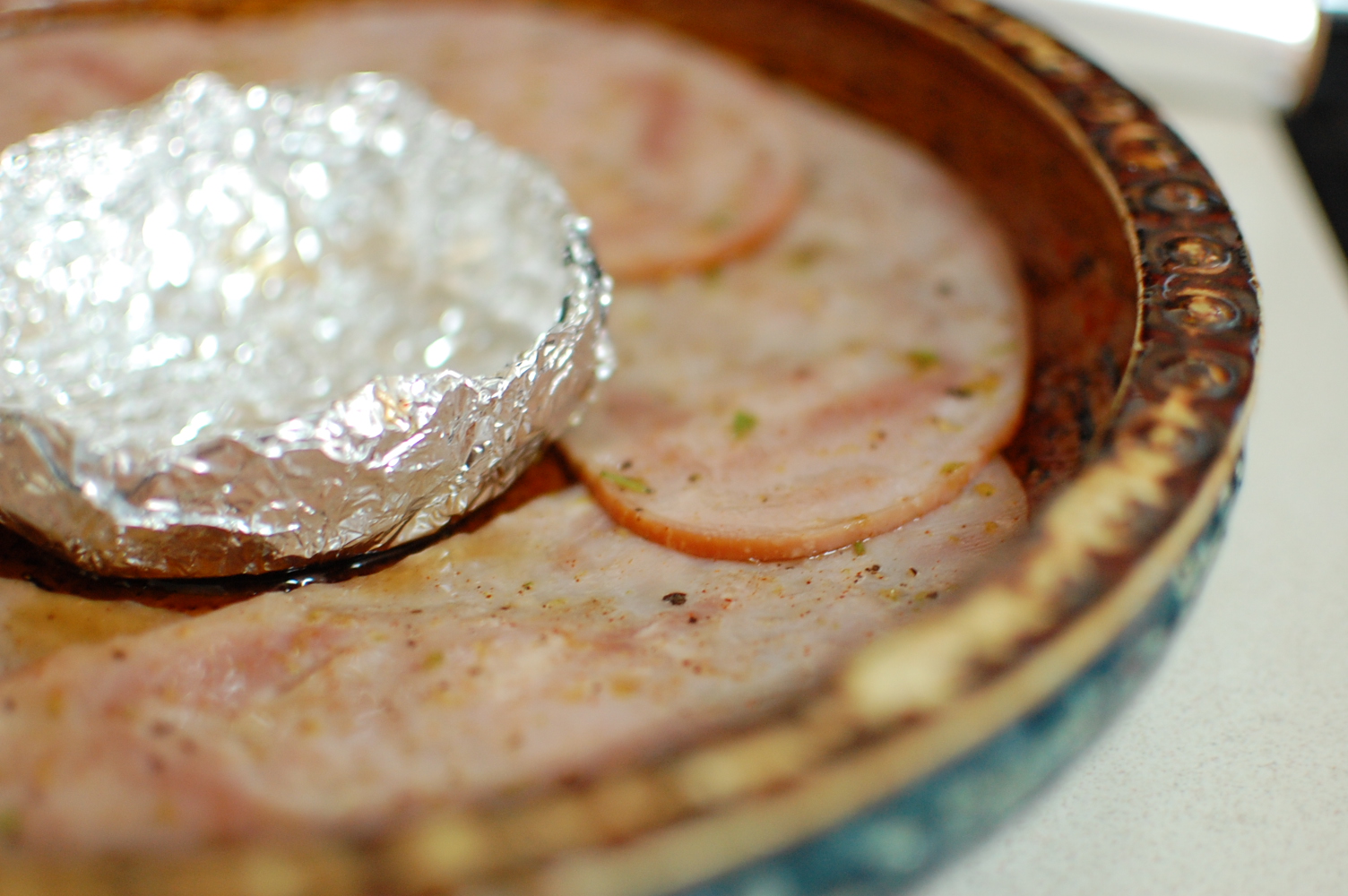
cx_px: 674
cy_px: 448
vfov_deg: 25.7
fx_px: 1964
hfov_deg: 37.9
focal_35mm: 52
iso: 800
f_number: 2
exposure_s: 1/60
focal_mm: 35
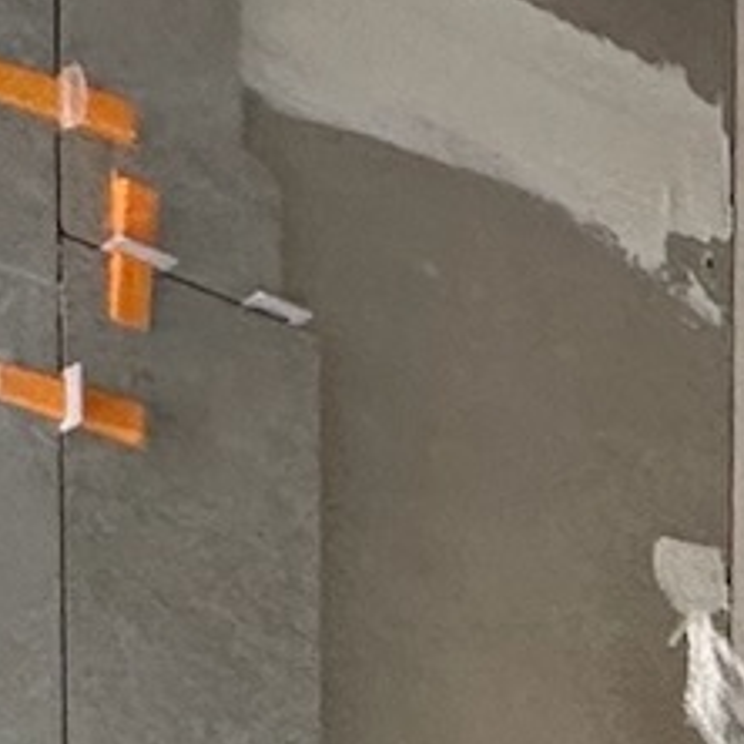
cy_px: 1910
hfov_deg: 12.4
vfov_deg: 11.8
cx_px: 1733
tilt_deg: -4.8
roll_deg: -3.0
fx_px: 2772
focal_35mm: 114
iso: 160
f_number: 2.2
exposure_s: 1/100
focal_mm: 2.22
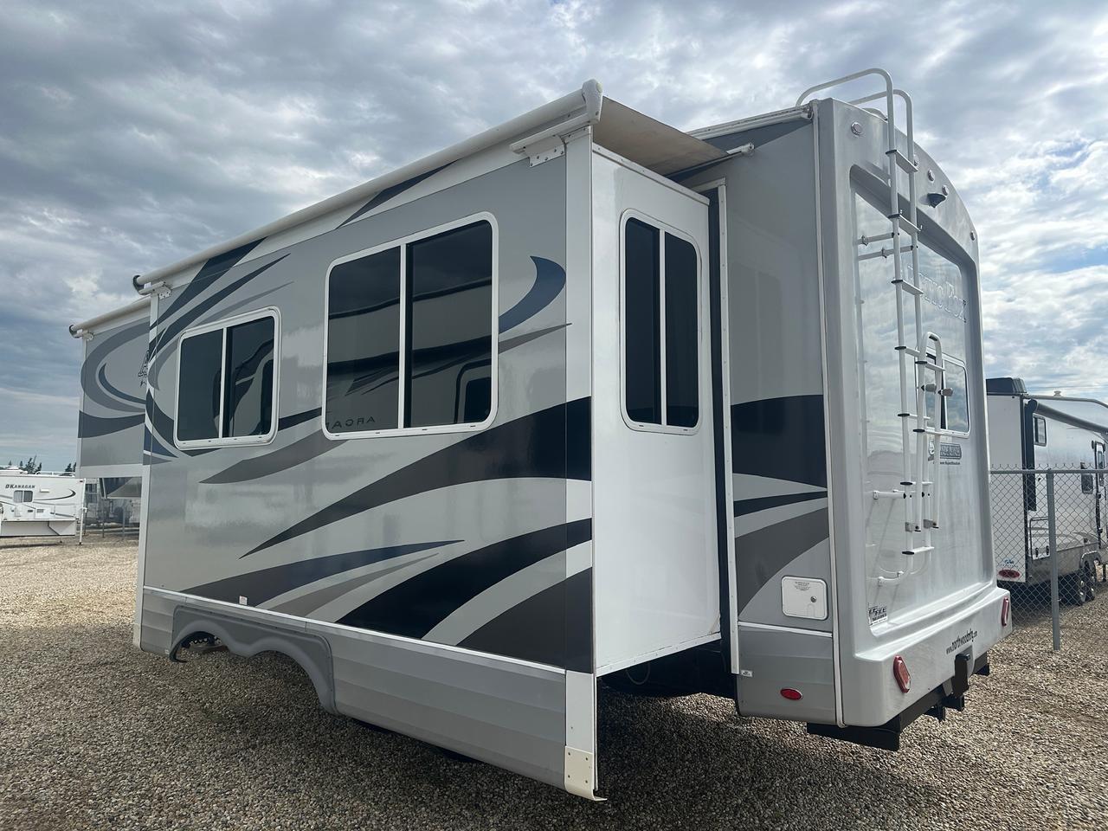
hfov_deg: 71.6
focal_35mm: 24
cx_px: 554
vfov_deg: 56.8
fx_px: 768
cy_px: 416
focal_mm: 6.86
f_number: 1.78
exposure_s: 1/5848
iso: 80
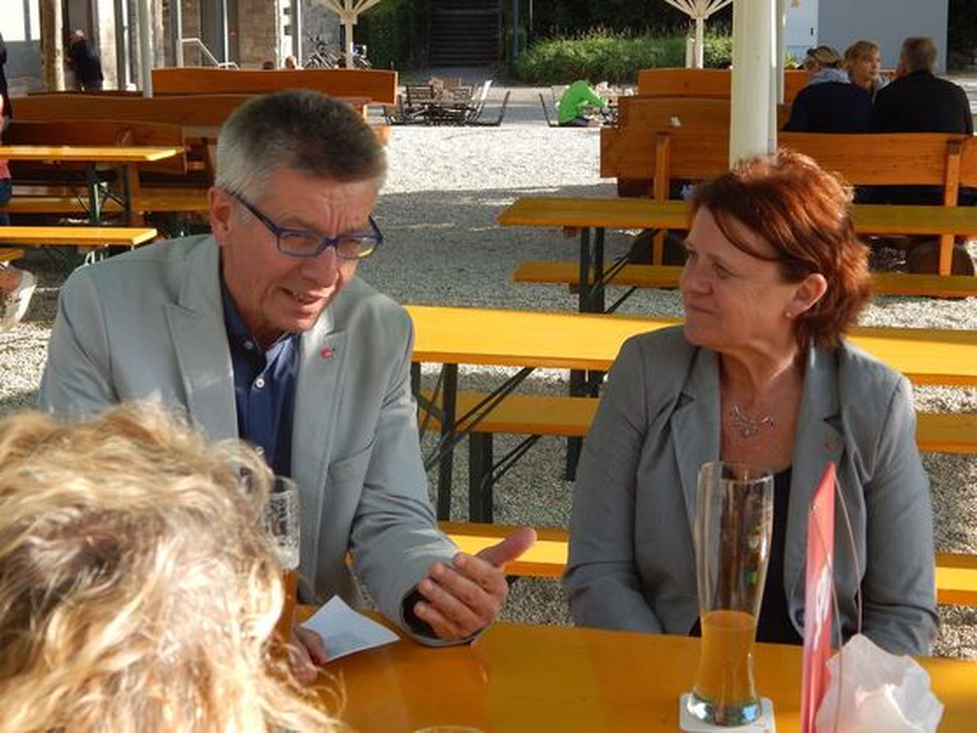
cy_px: 366
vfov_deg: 24.0
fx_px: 1722
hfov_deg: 31.7
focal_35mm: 61
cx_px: 488
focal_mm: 10.9
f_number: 4
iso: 125
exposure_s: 1/250
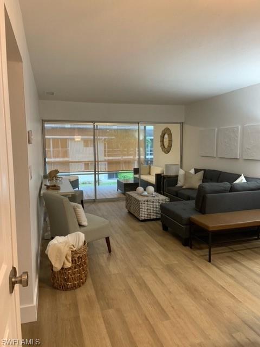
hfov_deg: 53.1
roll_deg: +0.4
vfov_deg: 67.3
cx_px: 130
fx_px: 260
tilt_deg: -6.3
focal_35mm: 26
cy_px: 174
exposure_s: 1/60
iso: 250
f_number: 1.8
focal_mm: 4.25
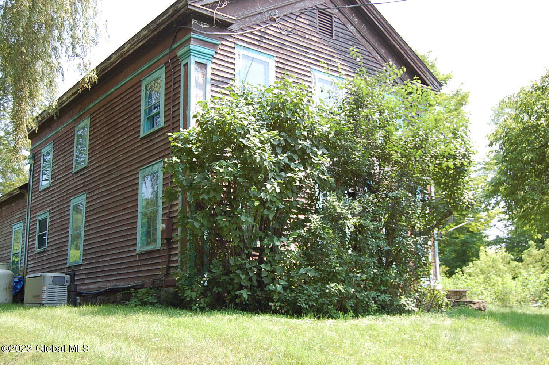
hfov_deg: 49.6
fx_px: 594
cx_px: 274
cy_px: 182
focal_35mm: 39
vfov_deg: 34.1
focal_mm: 26
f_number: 5.6
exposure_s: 1/125
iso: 200
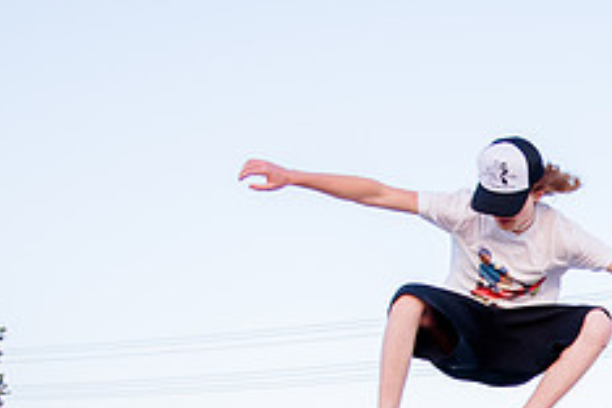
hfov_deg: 25.8
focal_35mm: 73
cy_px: 421
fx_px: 1241
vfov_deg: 18.1
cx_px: 656
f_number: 4
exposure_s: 1/800
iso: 1600
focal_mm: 27
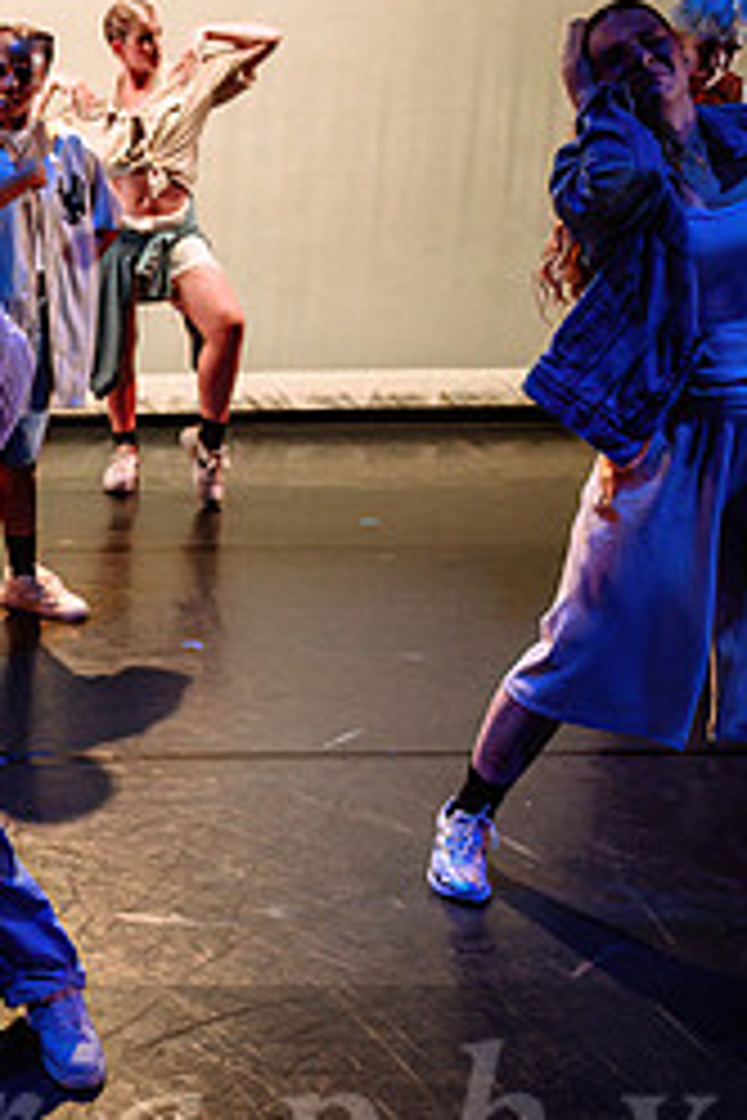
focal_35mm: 64
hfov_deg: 19.7
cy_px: 520
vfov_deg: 31.4
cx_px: -207
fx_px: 1992
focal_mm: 27.5
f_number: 2.8
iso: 2000
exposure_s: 1/300
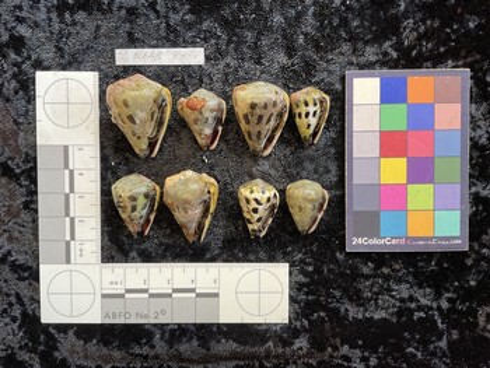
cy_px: 184
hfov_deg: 61.6
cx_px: 245
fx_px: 411
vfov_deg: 48.3
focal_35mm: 29
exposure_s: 1/50
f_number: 1.8
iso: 50
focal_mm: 3
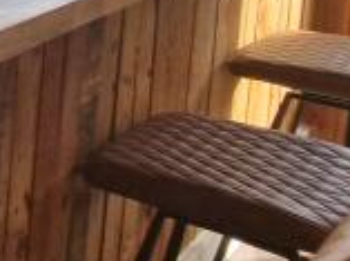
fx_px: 857
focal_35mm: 85
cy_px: -69
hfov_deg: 17.2
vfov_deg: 16.4
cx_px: -339
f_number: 2.2
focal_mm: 1.74
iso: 50
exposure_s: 1/417
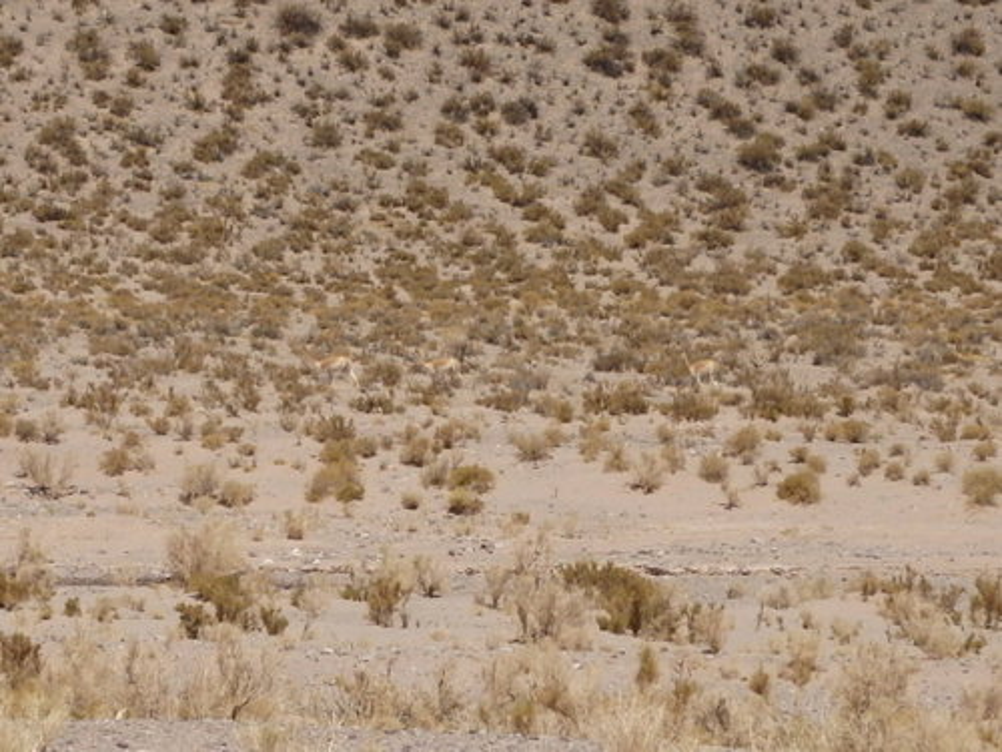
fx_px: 4052
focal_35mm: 140
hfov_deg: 14.1
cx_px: 501
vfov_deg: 10.6
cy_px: 376
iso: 320
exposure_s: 1/2000
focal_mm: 25
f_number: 5.9
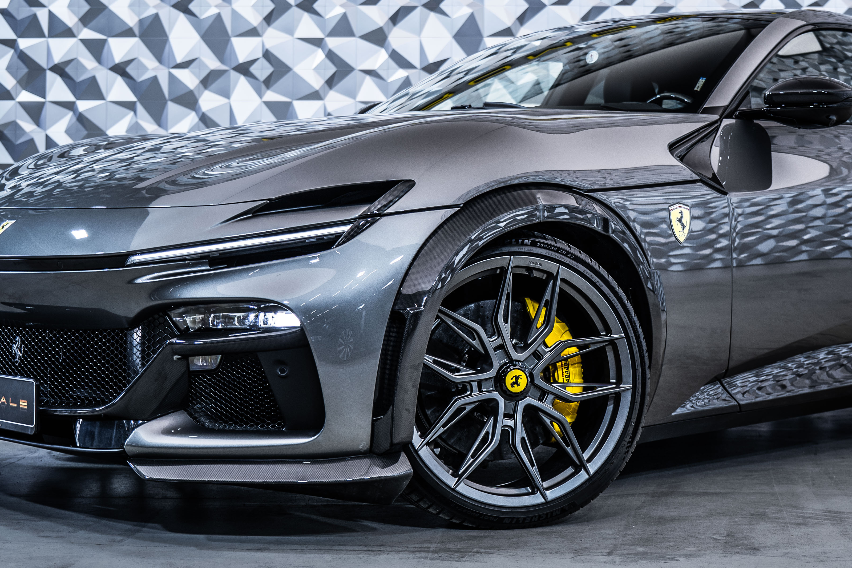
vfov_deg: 21.1
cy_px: 166
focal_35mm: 64
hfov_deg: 31.3
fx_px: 1514
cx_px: 507
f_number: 2.8
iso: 100
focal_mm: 35
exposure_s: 1/50
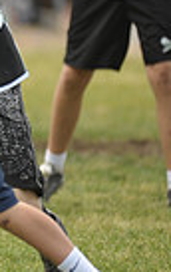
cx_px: -286
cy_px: 24
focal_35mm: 1418
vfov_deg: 1.5
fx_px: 10540
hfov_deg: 0.9
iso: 800
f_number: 4
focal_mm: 330
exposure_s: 1/2000
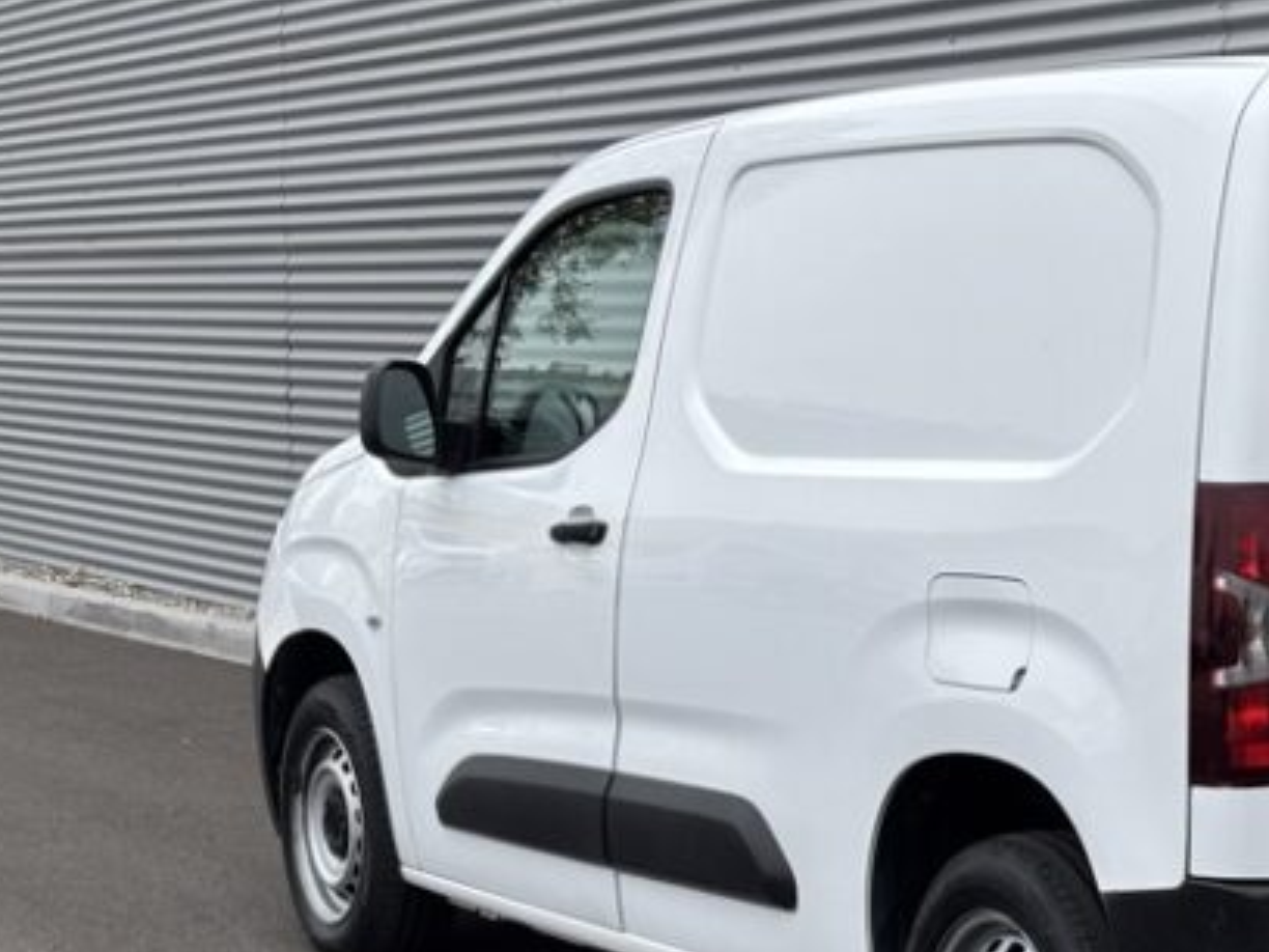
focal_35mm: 98
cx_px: 1173
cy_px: 582
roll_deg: -0.1
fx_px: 3593
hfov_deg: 19.6
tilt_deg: -4.8
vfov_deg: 15.1
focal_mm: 5.96
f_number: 1.6
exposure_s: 1/799
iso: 32
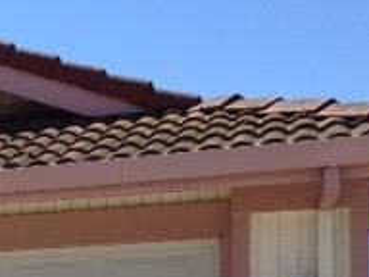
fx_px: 1173
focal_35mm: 110
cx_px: -186
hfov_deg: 16.3
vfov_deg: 13.0
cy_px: 367
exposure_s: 1/1261
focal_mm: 4.12
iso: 50
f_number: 2.4
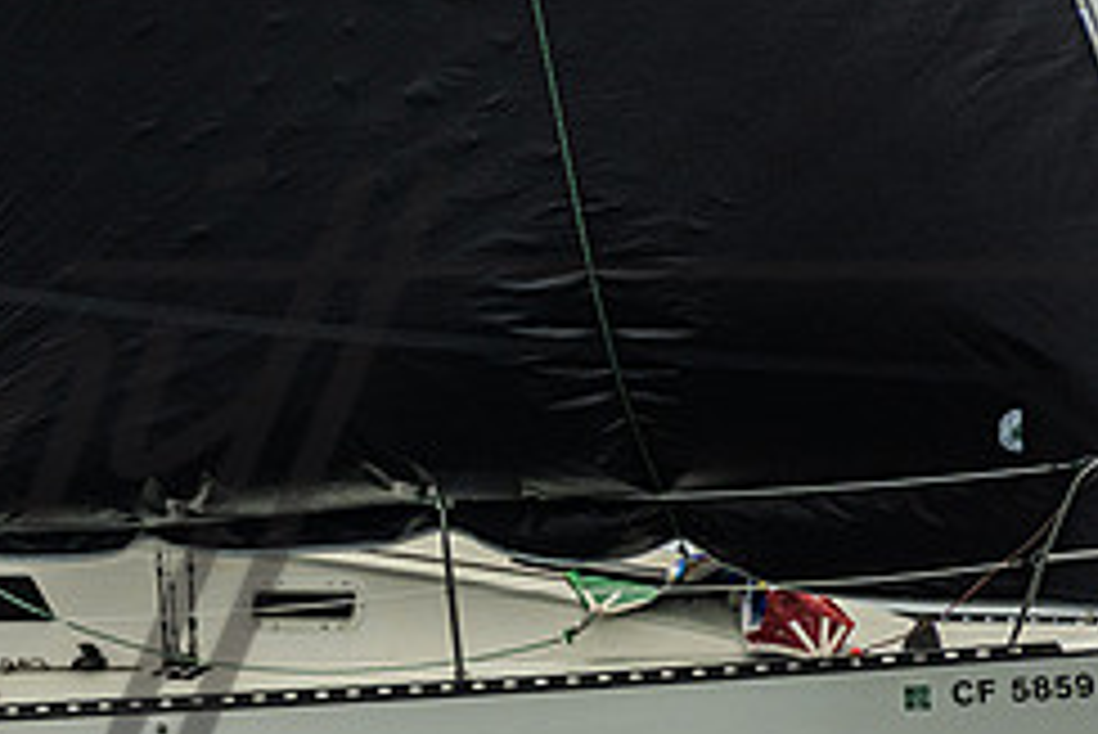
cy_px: 316
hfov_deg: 3.2
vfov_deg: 2.2
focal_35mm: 638
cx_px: -616
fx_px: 19470
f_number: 6.3
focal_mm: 200
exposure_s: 1/1600
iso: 400
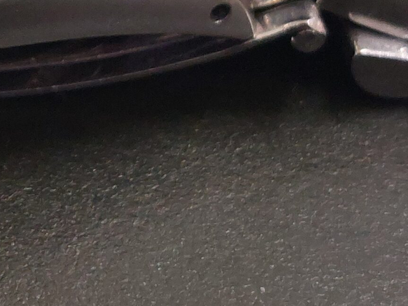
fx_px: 872
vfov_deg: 18.7
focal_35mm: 74
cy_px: -77
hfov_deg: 22.8
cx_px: -150
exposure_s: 1/50
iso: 250
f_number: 1.8
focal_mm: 5.23
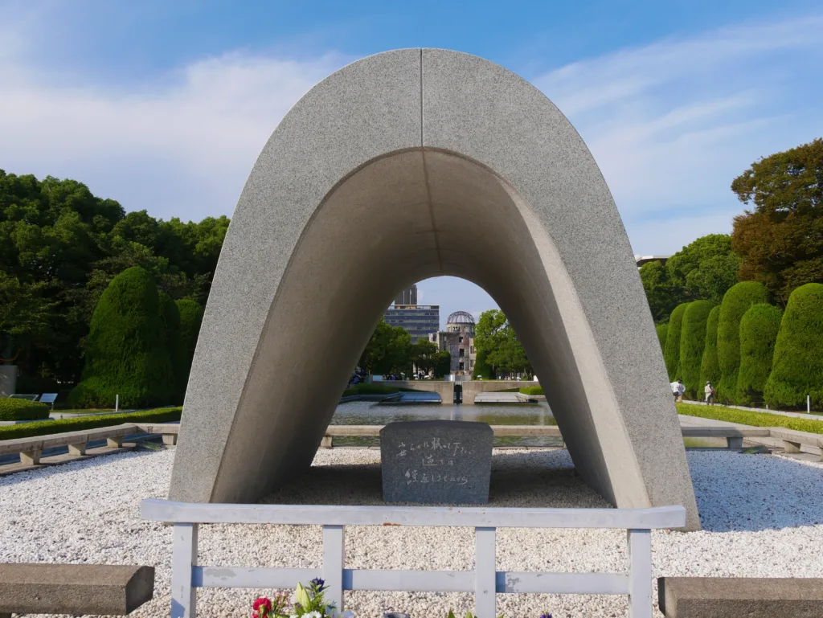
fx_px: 904
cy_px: 309
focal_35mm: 38
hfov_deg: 49.0
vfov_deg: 37.8
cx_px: 412
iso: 200
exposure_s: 1/400
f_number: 8
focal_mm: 19
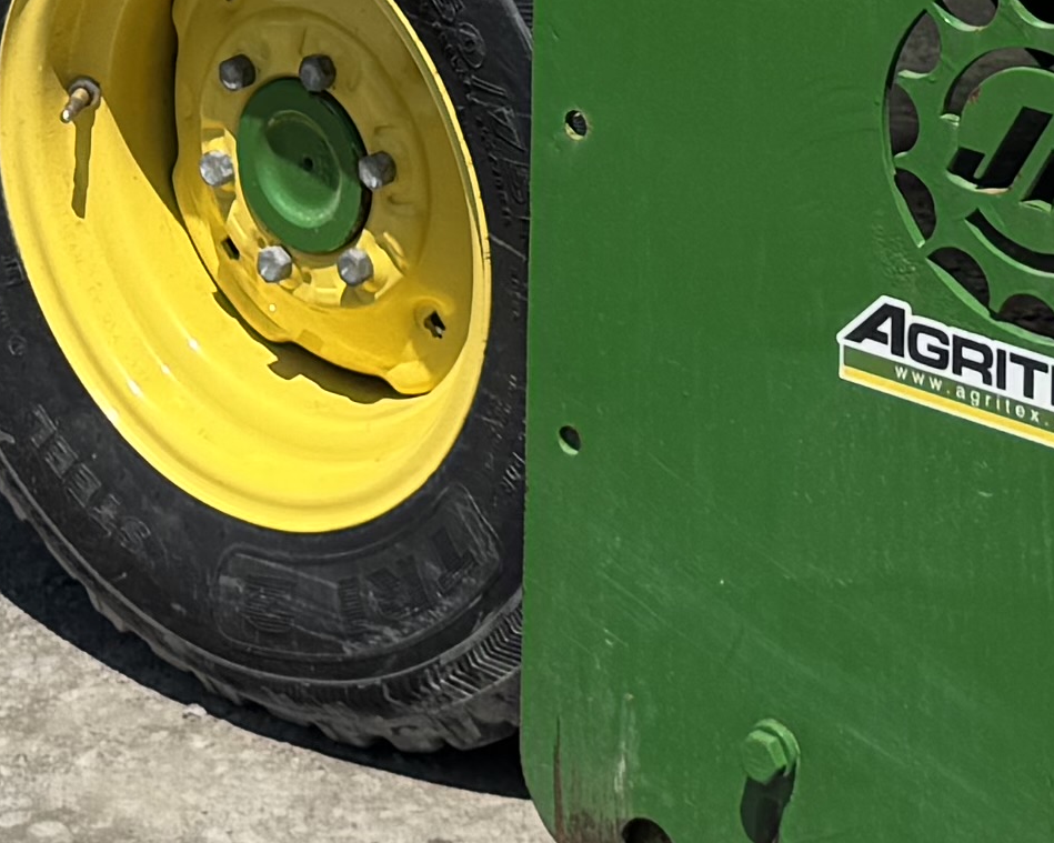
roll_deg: +2.7
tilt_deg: -7.4
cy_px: -741
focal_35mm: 141
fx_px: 4398
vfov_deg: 10.2
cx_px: 490
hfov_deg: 13.7
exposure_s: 1/5814
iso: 80
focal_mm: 6.76
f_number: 1.78
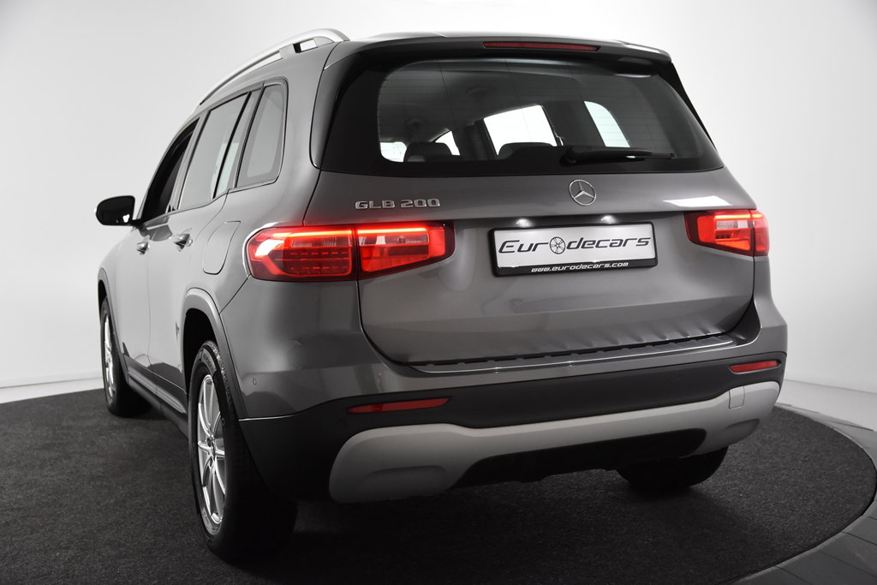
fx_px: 1023
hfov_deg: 46.4
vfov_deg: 31.9
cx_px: 438
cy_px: 292
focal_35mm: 42
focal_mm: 28
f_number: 5
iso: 1600
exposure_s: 1/100
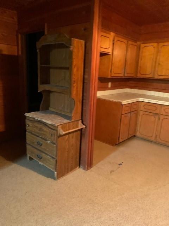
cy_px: 113
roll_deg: -0.6
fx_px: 169
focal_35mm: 26
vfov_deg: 67.3
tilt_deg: -11.7
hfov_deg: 53.1
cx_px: 84
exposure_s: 1/24
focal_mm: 4.25
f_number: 1.8
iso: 800
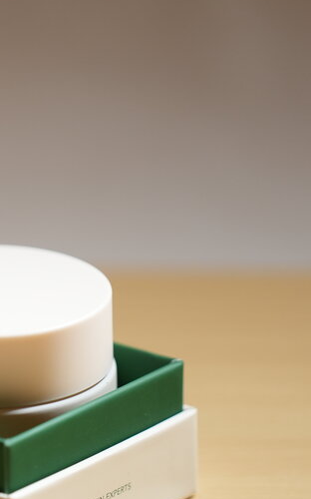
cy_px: 225
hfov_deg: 3.2
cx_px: -40
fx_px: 5648
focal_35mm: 416
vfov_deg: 5.1
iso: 640
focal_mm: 170
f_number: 2.8
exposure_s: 1/1600
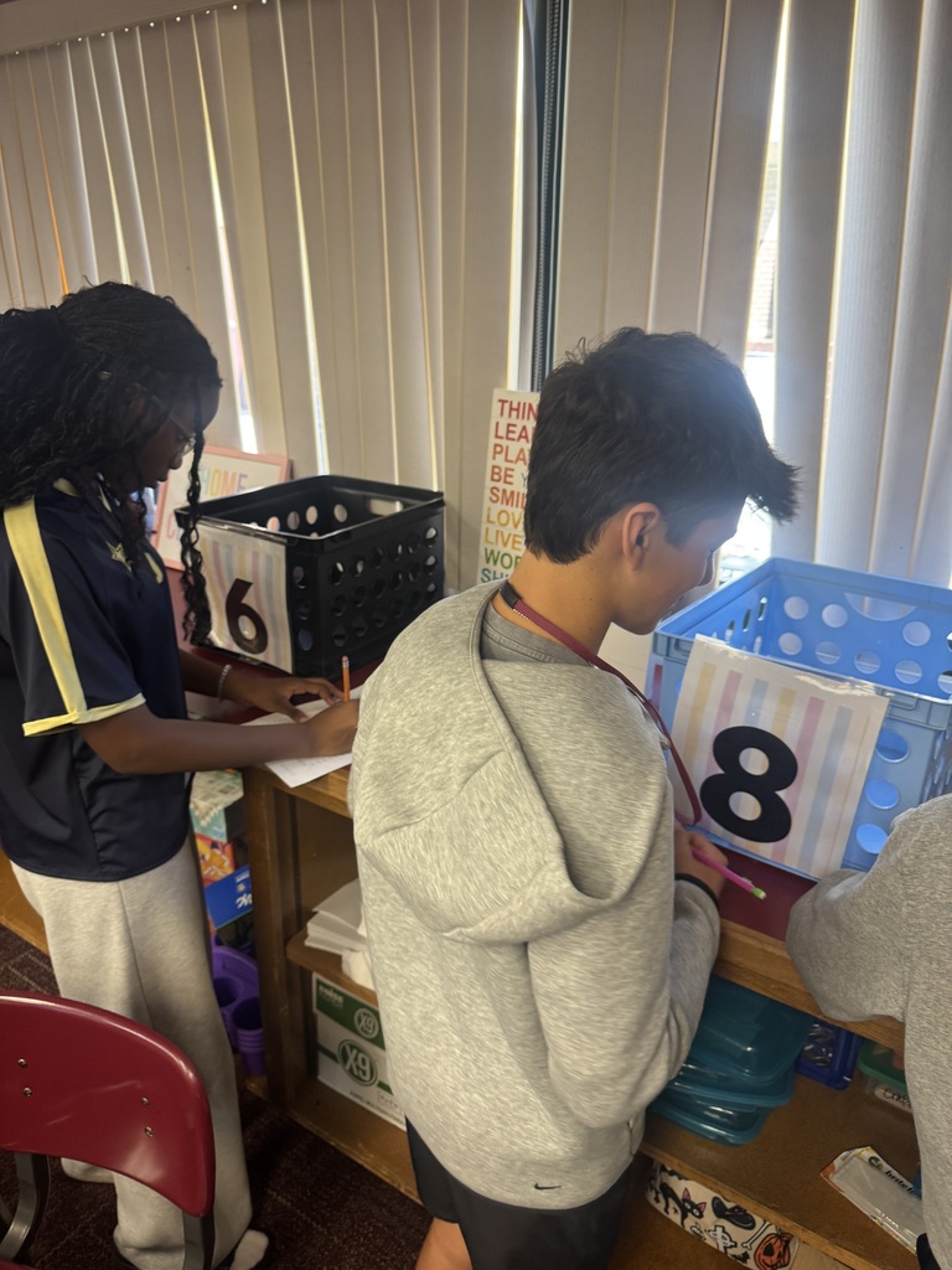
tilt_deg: -22.3
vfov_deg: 71.6
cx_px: 476
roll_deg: -2.4
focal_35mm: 24
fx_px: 880
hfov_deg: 56.8
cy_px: 635
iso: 160
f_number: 1.78
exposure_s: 1/60
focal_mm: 6.76
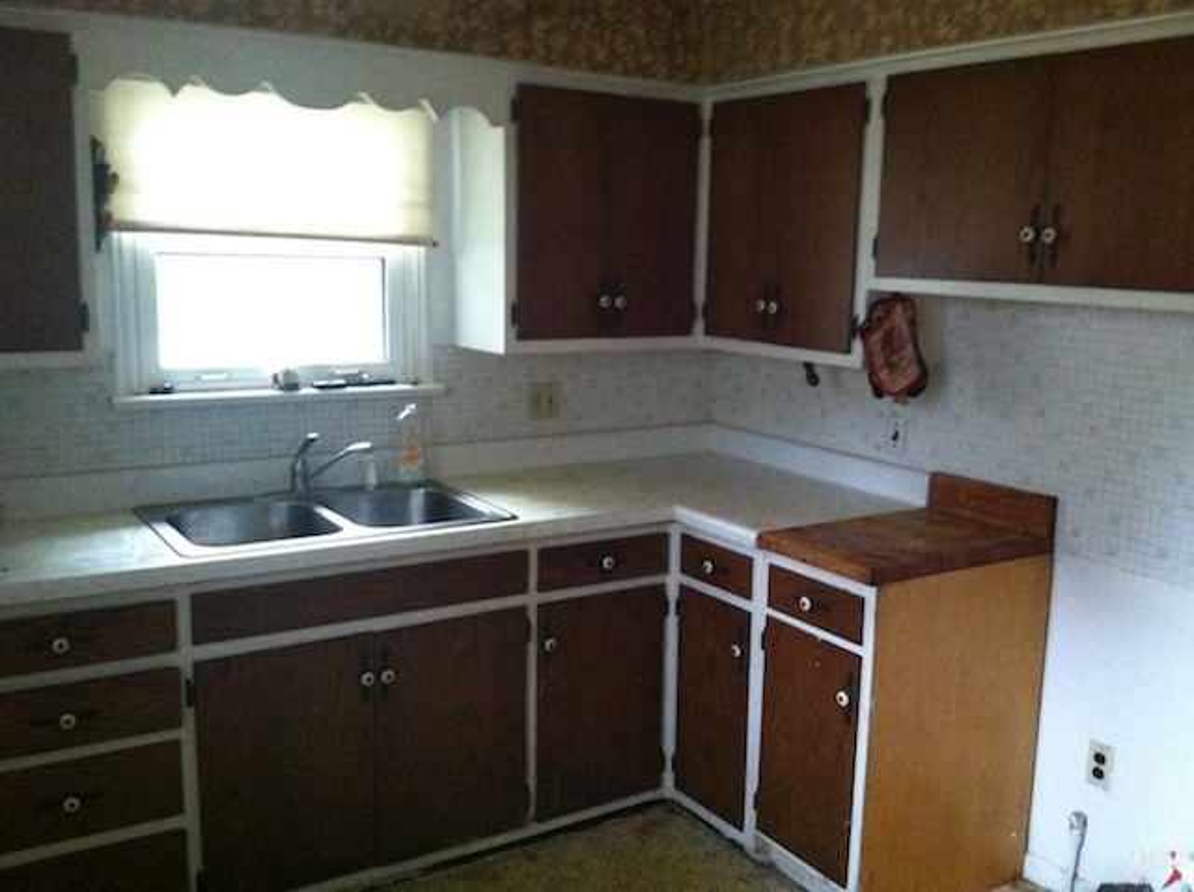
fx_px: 1205
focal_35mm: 35
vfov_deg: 40.6
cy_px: 446
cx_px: 597
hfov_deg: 52.7
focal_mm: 3.85
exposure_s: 1/17
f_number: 2.8
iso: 1000
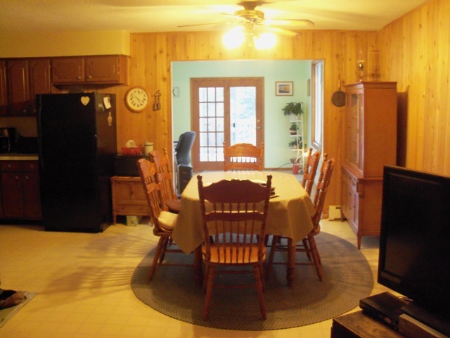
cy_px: 169
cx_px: 225
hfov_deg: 52.6
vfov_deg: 40.7
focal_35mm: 35
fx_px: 455
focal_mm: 6.3
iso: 400
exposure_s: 1/13
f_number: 3
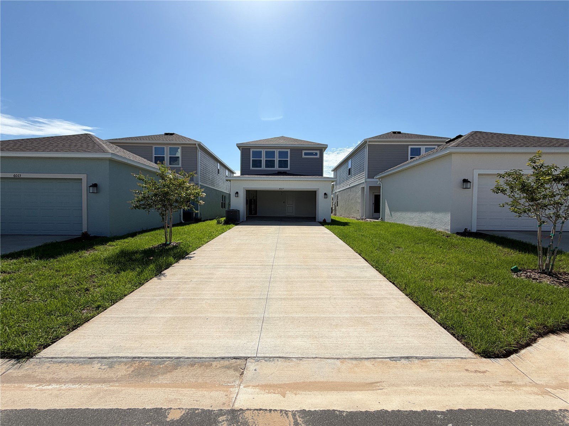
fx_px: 230
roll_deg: -0.7
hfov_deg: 102.1
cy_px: 213
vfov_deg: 85.7
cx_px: 284
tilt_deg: -1.2
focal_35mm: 14
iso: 20
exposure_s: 1/1167
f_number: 2.2
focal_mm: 2.22
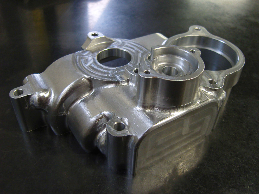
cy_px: 97
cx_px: 130
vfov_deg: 41.8
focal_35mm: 34
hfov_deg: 54.0
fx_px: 254
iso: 200
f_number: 2.8
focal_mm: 7.3
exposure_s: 1/30
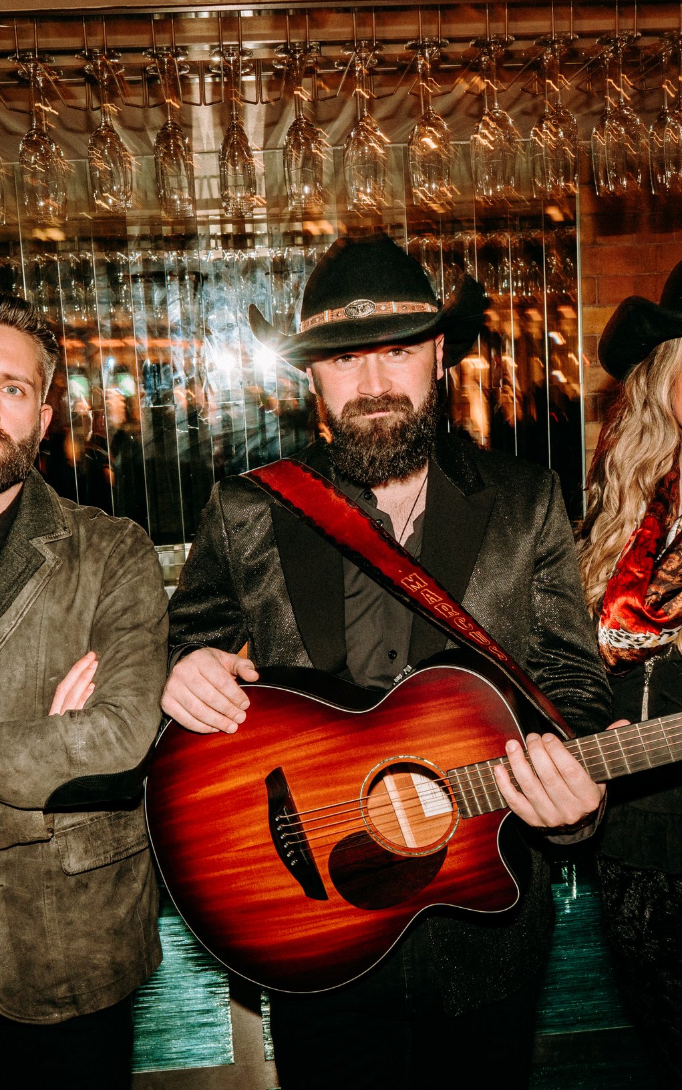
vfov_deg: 50.4
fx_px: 1160
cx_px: 323
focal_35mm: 39
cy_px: 552
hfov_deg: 32.8
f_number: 9
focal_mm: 25
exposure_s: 1/15
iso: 800
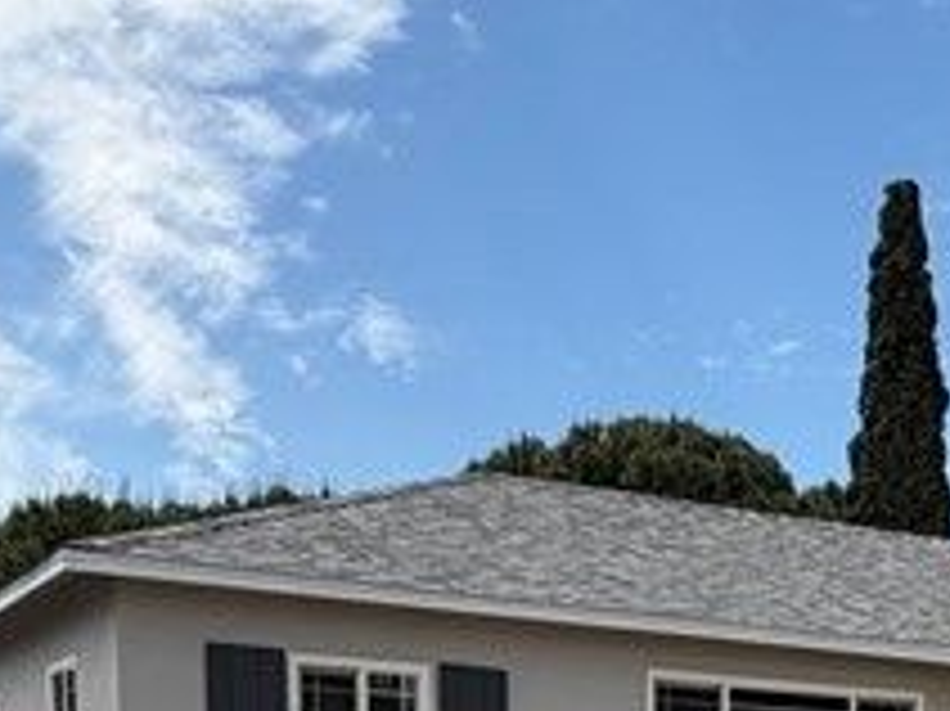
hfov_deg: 27.2
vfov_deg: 18.9
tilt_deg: -6.6
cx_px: 918
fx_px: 1865
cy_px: 1076
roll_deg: +0.0
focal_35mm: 68
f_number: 2.2
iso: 20
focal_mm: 2.22
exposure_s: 1/914
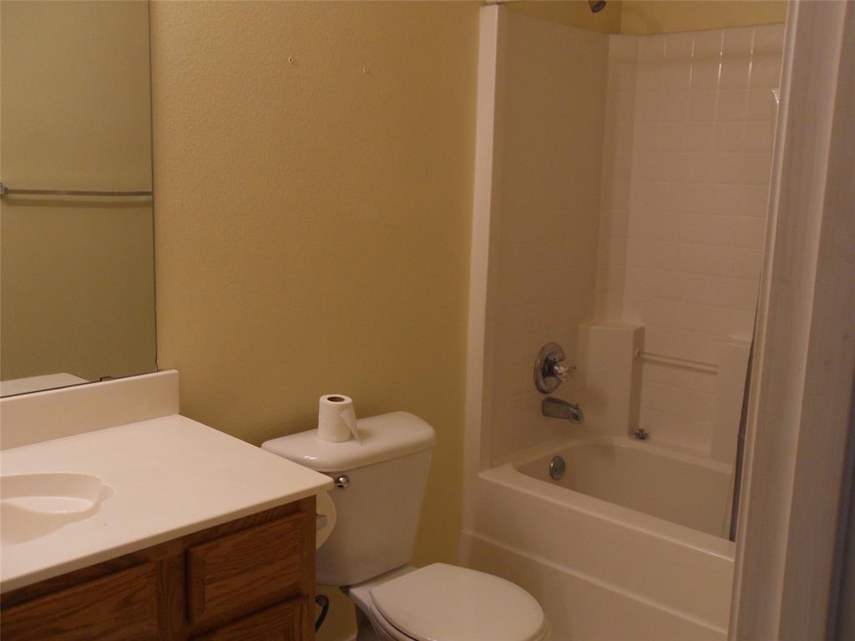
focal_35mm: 35
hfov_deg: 52.6
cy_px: 320
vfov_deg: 40.7
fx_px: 864
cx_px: 428
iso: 120
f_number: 3.5
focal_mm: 6.3
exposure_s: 1/45
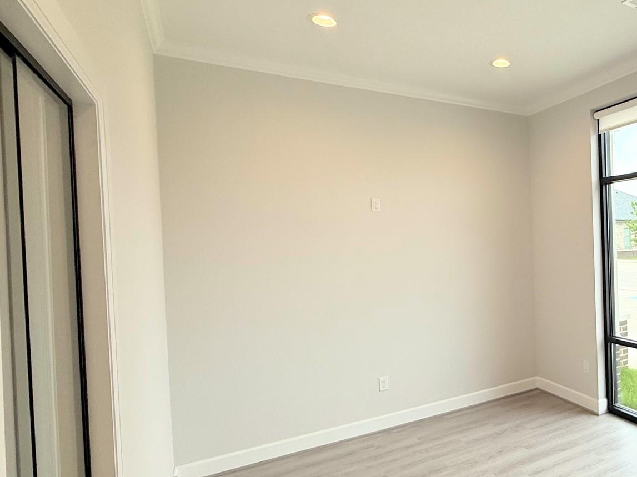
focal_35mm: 25
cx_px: 545
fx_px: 460
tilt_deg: -0.5
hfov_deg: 61.1
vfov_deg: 54.9
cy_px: 249
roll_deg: +1.9
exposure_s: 1/293
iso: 64
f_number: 2.2
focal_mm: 2.22
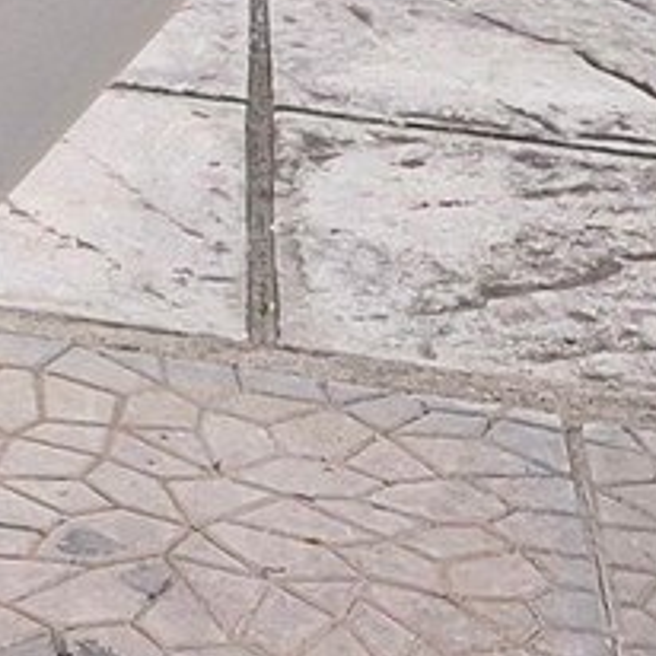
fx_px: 3688
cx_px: -1236
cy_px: -382
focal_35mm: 172
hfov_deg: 8.6
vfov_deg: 9.8
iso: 160
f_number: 1.8
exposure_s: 1/50
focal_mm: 4.69
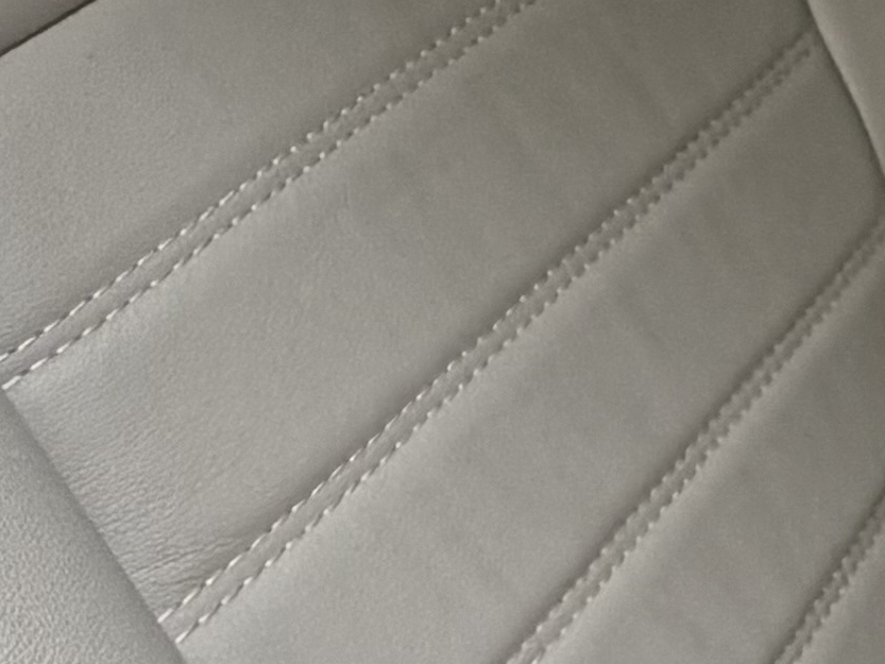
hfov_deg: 15.5
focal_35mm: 96
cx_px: 1858
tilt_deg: -13.9
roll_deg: -0.9
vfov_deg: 14.0
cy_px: -446
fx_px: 2455
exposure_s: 1/121
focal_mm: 2.22
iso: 125
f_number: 2.2
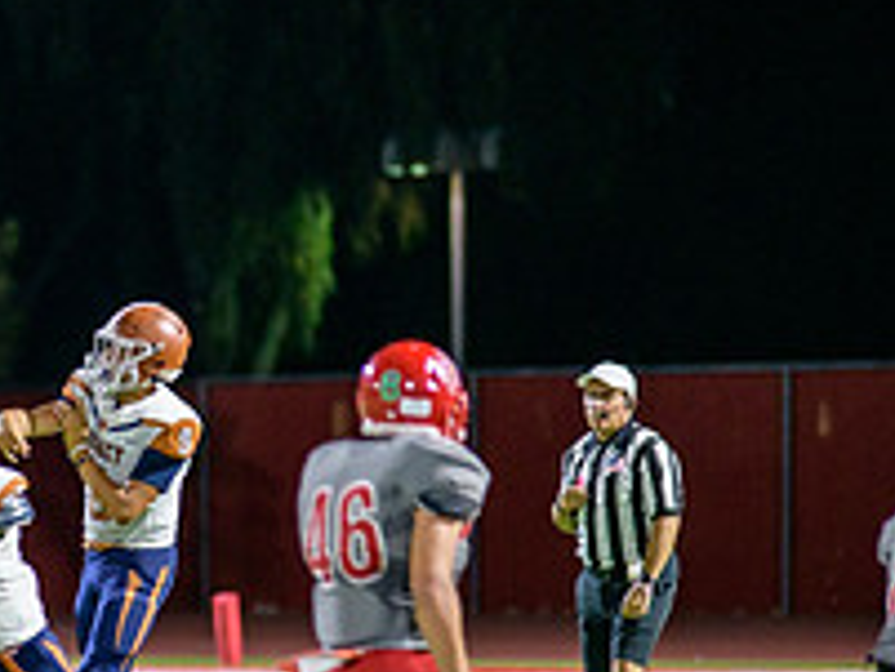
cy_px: 443
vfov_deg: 3.1
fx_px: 12547
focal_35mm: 485
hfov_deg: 4.1
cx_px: -80
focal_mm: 175
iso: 1600
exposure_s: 1/250
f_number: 2.8
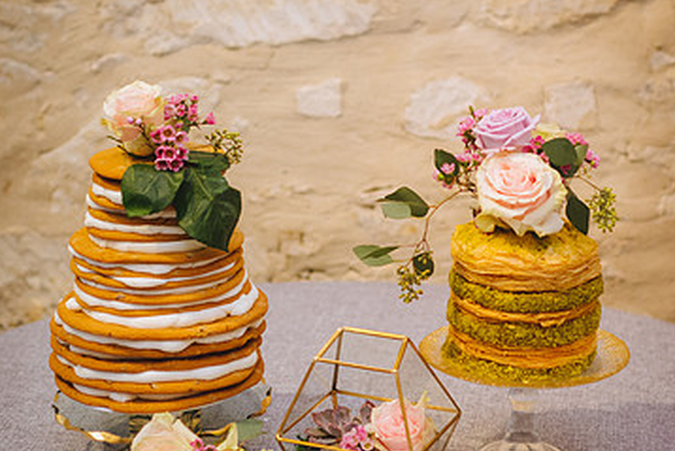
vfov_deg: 18.7
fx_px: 1369
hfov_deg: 27.7
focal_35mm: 73
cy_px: 258
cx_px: 358
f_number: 2
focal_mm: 35
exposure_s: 1/160
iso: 1000
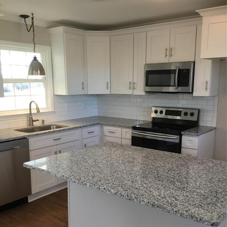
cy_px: 141
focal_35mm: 37
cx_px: 113
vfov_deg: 44.6
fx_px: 275
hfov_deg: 44.9
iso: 64
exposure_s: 1/33
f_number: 2.4
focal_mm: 3.3
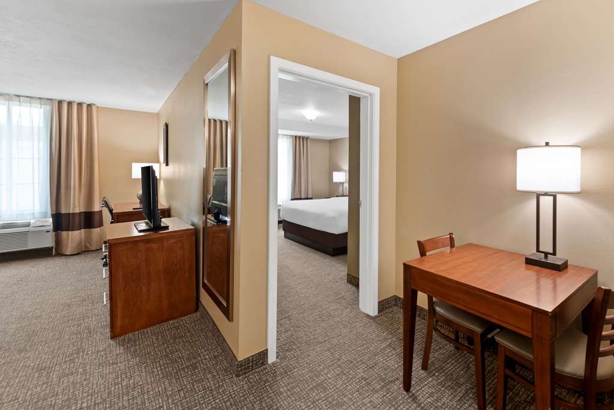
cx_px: 307
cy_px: 205
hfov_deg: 104.2
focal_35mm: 14
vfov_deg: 81.3
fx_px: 239
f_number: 7.1
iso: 400
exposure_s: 1/4
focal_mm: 14
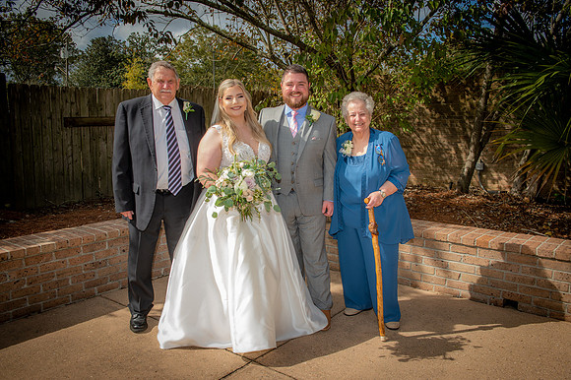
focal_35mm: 31
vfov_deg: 42.3
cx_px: 286
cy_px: 190
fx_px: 491
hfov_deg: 60.3
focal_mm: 31
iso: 125
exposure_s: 1/250
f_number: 8
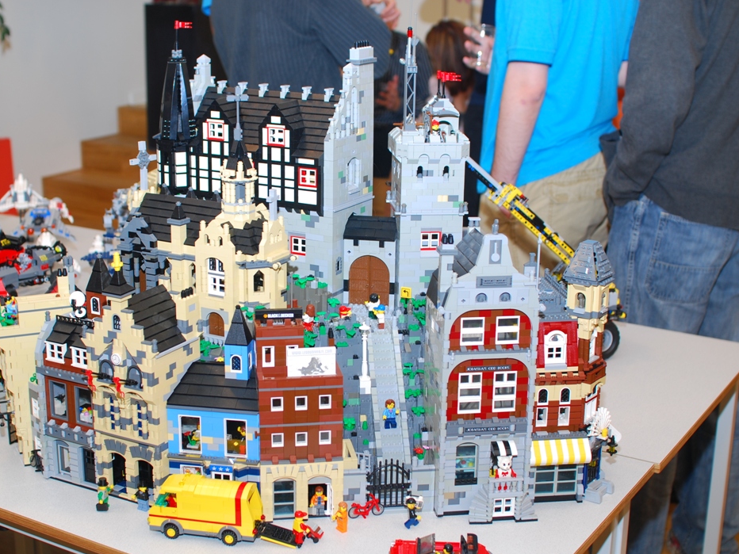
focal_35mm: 54
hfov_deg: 35.5
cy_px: 291
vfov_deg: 27.0
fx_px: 1153
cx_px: 328
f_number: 4
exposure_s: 1/30
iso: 100
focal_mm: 30
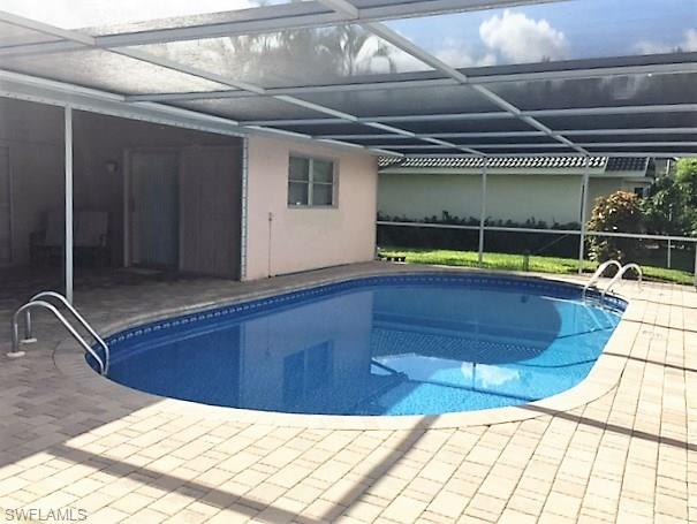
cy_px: 262
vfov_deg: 48.3
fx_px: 585
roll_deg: -1.0
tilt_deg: -5.6
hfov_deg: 61.6
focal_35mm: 29
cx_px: 348
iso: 32
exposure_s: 1/1364
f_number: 2.2
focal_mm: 4.15
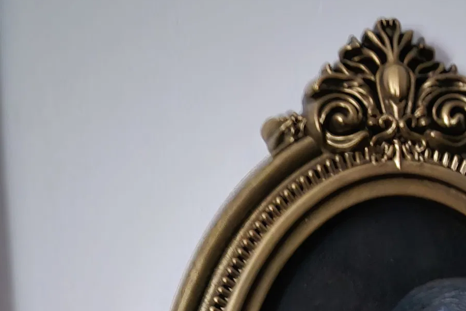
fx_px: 686
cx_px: 381
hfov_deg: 36.1
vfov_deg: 22.1
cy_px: 434
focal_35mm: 53
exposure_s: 1/4
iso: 3200
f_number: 1.8
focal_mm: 5.4
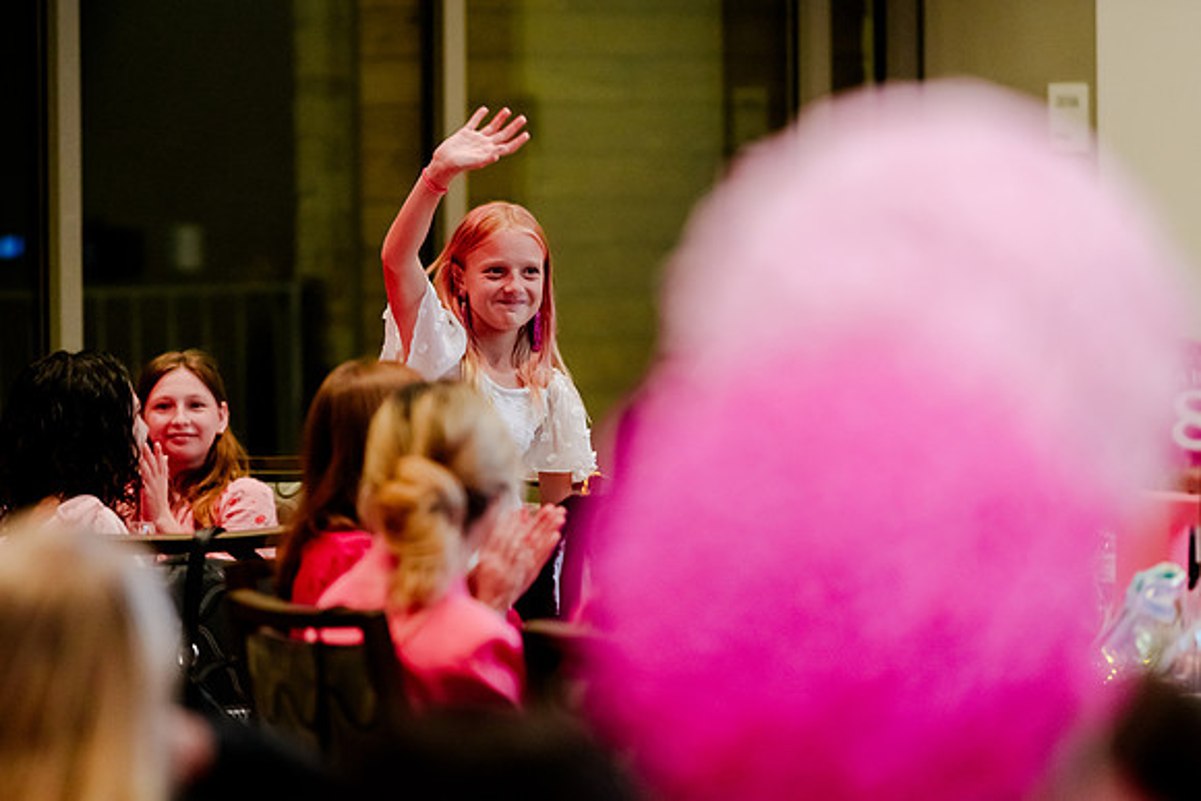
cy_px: 437
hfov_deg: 9.1
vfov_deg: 6.1
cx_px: 546
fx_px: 7522
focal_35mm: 225
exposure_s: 1/250
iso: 4000
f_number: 2.8
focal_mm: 200
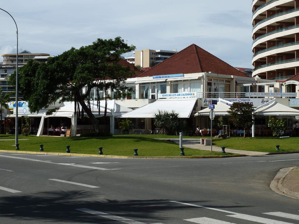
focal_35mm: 63
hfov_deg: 30.7
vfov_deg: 23.3
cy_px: 112
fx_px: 544
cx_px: 150
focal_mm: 10.3
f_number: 5.6
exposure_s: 1/640
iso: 80
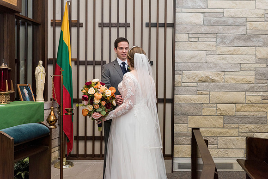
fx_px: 298
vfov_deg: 33.4
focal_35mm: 40
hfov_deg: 48.4
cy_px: 90
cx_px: 134
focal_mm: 40
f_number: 4.5
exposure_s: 1/160
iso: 1250
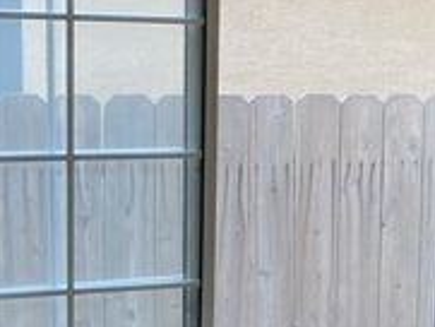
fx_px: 1295
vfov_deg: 14.3
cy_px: 245
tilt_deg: -10.1
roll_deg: -5.6
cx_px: 588
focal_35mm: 103
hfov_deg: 17.7
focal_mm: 3.99
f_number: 1.8
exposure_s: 1/120
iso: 40
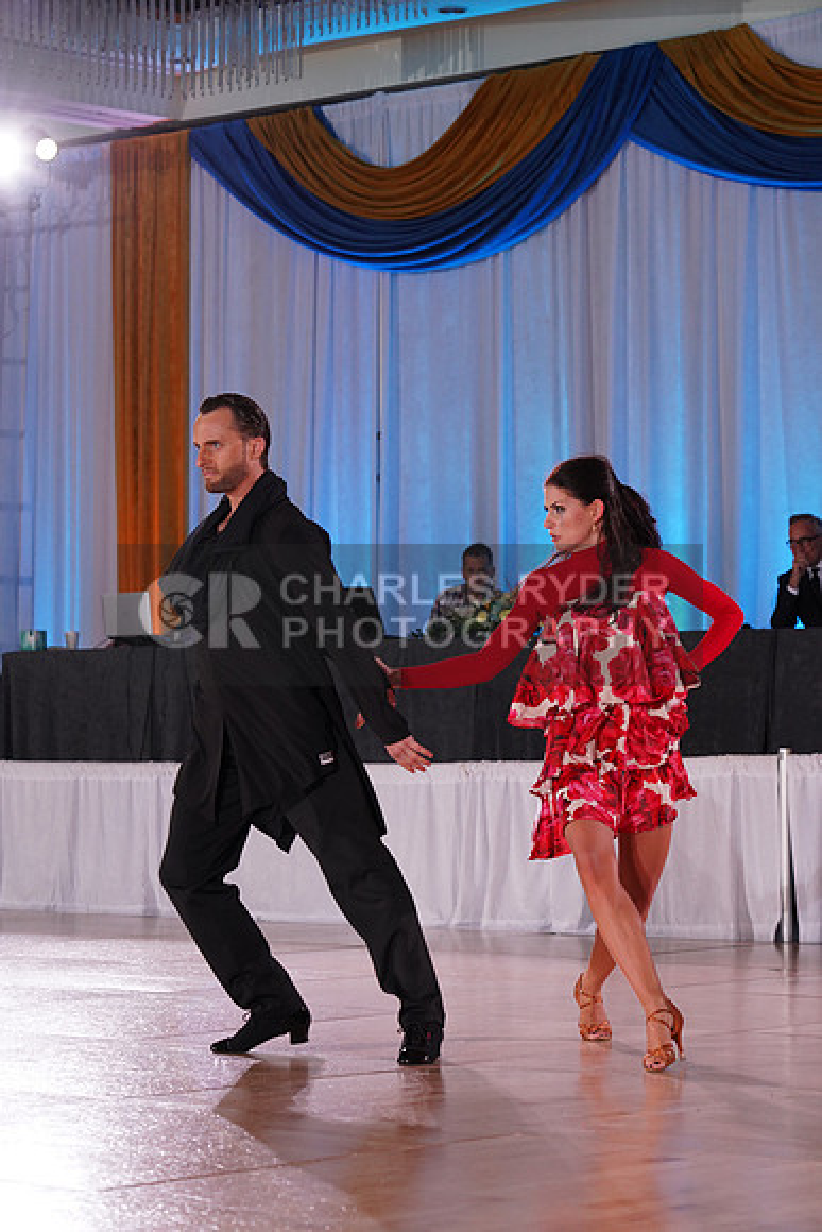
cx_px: 411
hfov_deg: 13.3
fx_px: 3525
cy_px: 616
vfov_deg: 19.8
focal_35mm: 103
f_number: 5.6
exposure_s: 1/200
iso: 1600
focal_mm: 103
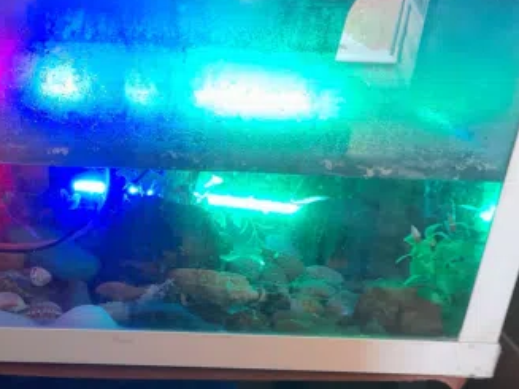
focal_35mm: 49
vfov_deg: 29.6
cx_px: 87
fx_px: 734
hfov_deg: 37.2
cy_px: 154
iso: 320
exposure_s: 1/33
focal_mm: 4.6
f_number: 2
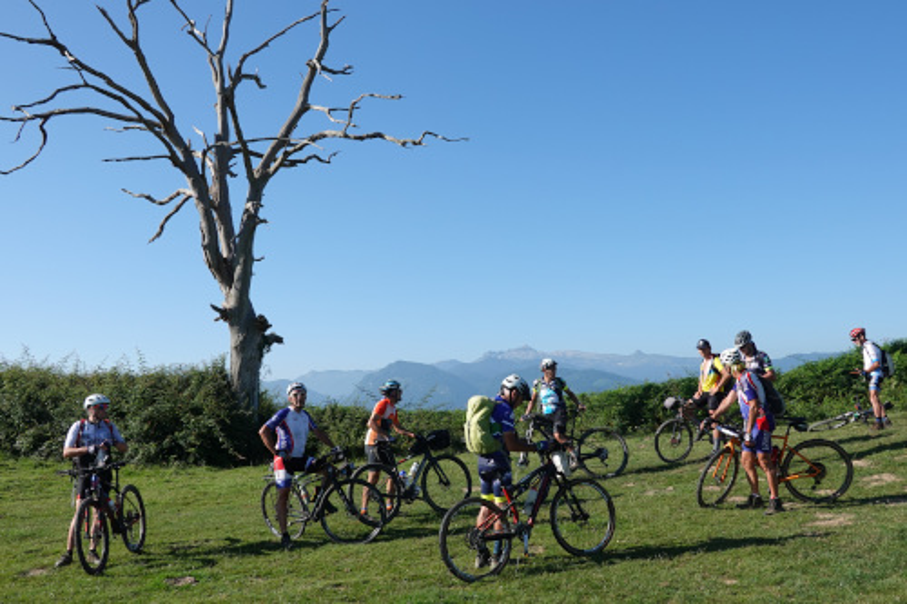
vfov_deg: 39.9
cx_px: 454
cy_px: 302
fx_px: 831
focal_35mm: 33
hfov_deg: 57.2
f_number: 5.6
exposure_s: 1/400
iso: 125
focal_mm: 12.25
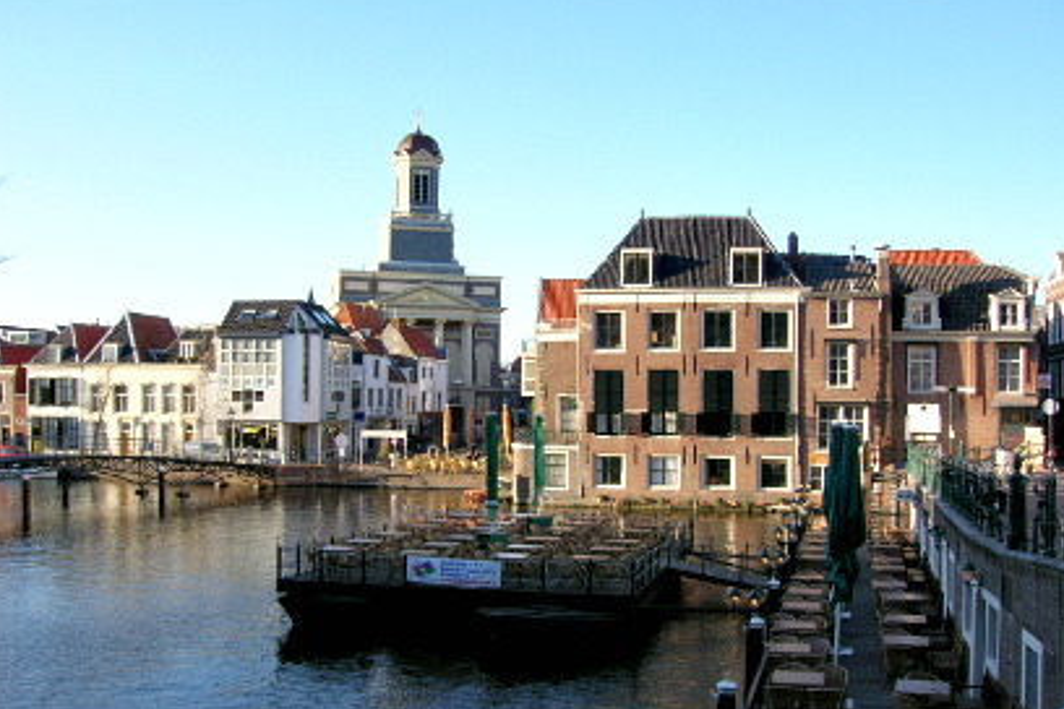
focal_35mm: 36
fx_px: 1064
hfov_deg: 53.1
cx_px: 531
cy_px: 390
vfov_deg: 36.8
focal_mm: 5.7
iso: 50
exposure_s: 1/122
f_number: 4.9
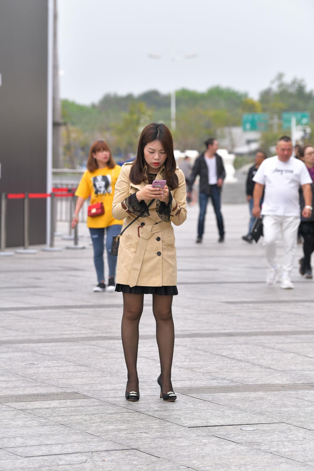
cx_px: 157
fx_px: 2028
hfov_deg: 8.9
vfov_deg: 13.3
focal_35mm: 155
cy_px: 236
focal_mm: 155
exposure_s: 1/800
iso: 360
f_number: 5
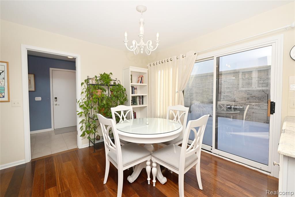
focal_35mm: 14
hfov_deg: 104.3
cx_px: 148
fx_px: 115
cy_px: 98
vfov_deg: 81.2
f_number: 11
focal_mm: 14
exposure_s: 1/100
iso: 320
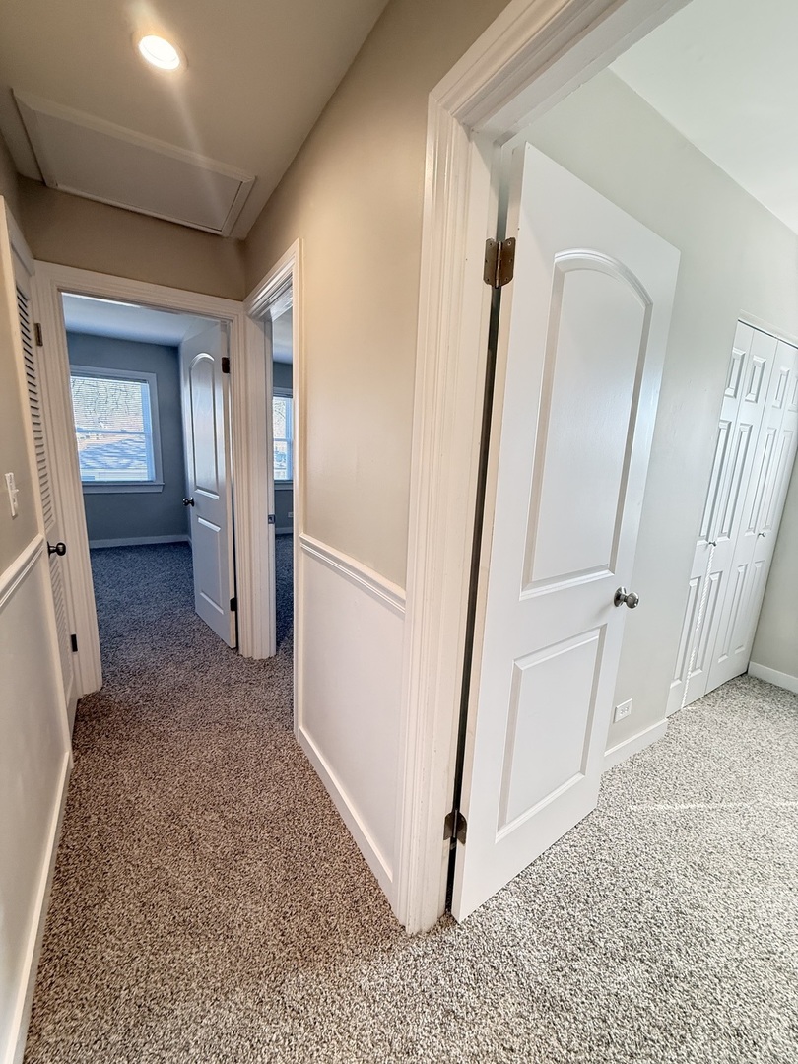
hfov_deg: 85.7
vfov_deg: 102.1
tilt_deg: -9.1
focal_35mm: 14
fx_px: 430
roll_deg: -2.4
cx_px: 399
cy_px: 532
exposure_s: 1/120
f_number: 2.2
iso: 320
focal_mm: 2.22
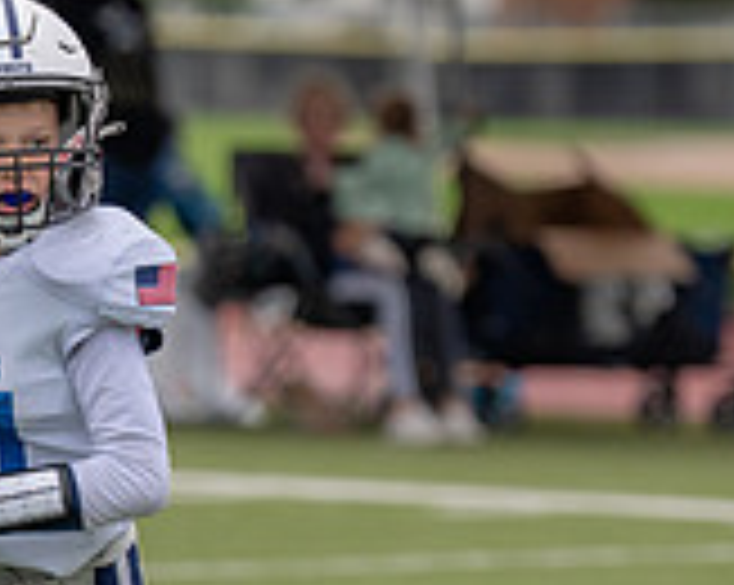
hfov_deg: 3.2
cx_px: 99
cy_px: 602
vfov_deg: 2.5
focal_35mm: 609
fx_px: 13214
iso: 200
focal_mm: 142
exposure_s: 1/1250
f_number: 2.8
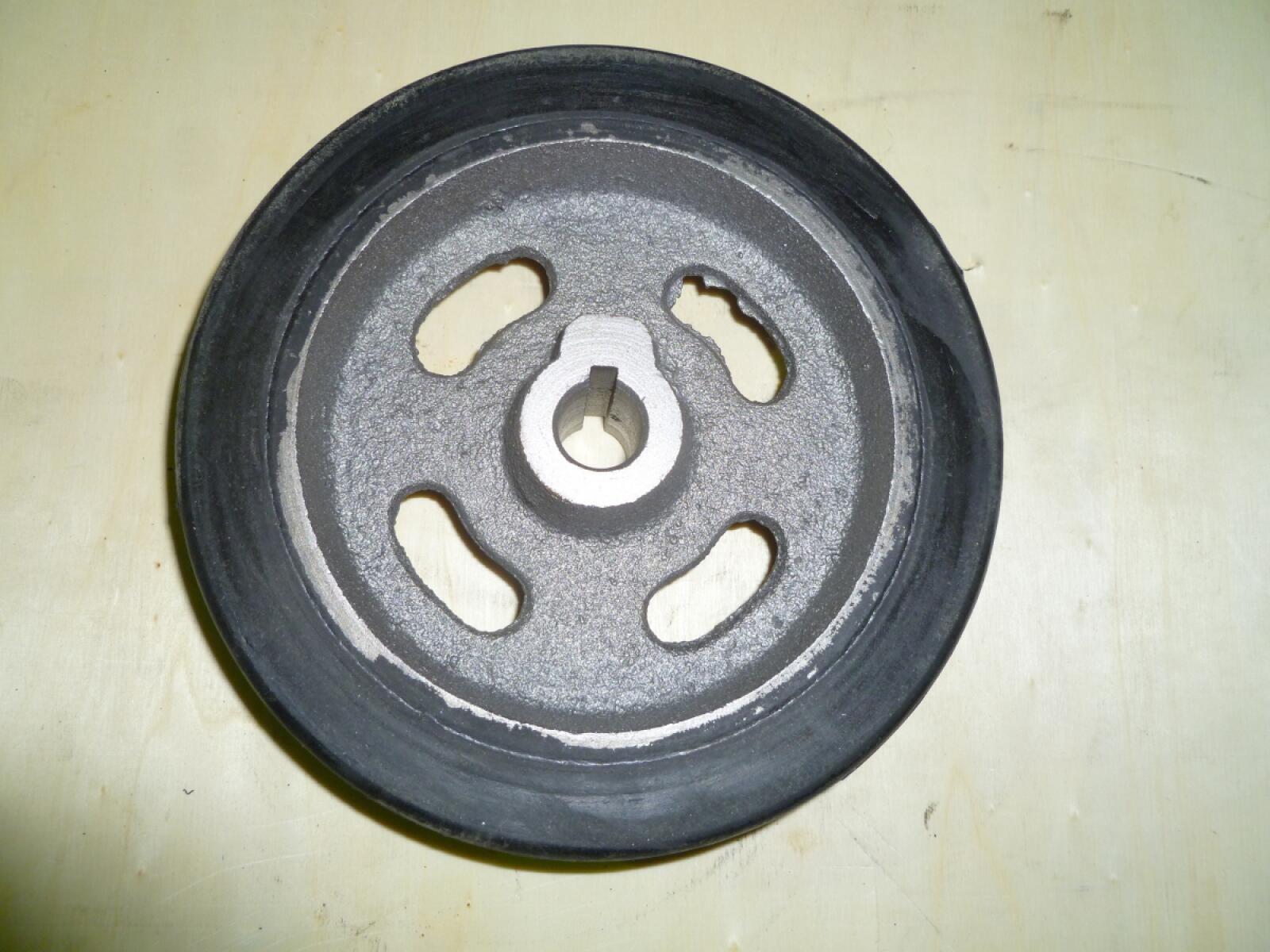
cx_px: 635
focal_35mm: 28
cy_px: 476
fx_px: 1027
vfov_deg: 49.7
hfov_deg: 63.4
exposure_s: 1/30
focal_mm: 5
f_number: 3.3
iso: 125
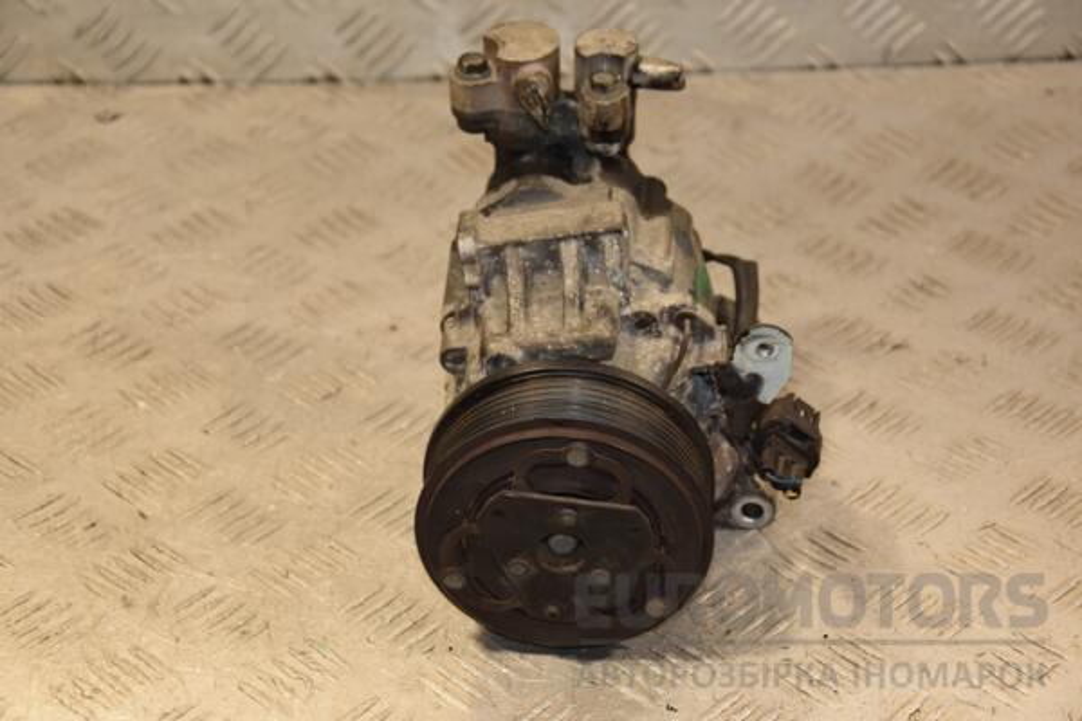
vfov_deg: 15.7
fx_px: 2615
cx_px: 541
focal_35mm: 87
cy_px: 360
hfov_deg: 23.4
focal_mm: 58
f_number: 5
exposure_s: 1/160
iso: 800
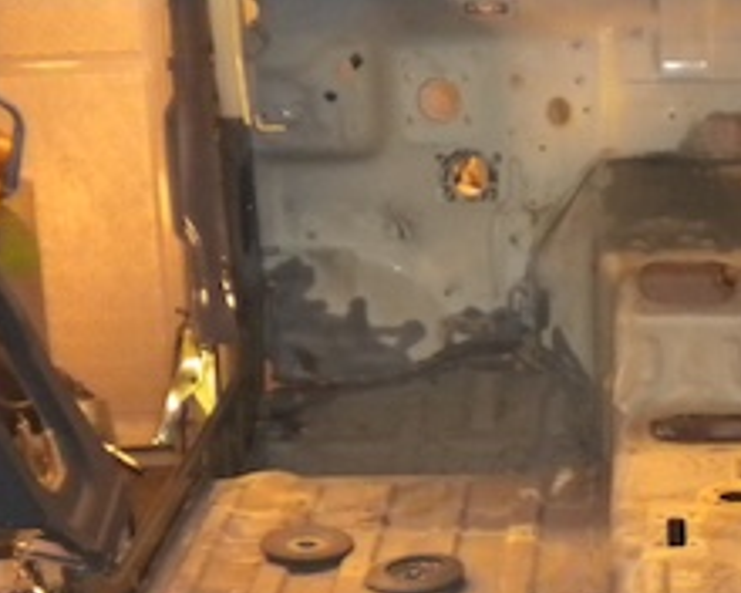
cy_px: 755
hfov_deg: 20.2
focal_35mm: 93
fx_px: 2040
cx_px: 674
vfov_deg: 15.8
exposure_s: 1/30
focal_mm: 6.3
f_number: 3.1
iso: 400
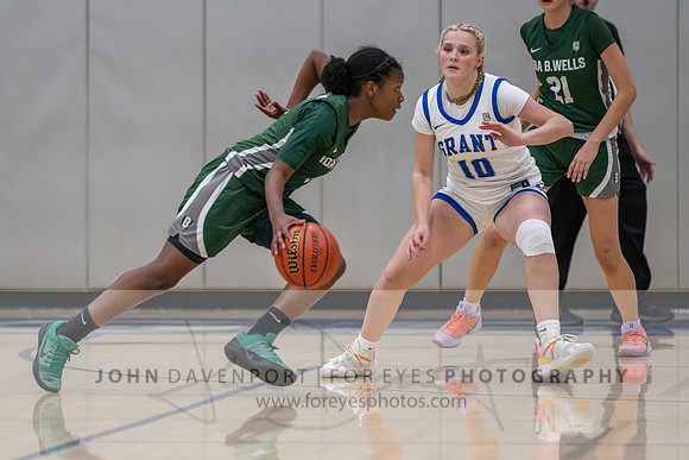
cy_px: 225
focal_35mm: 330
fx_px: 6323
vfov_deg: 4.2
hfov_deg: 6.2
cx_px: 236
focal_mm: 200
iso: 4000
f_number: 2.8
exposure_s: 1/1000
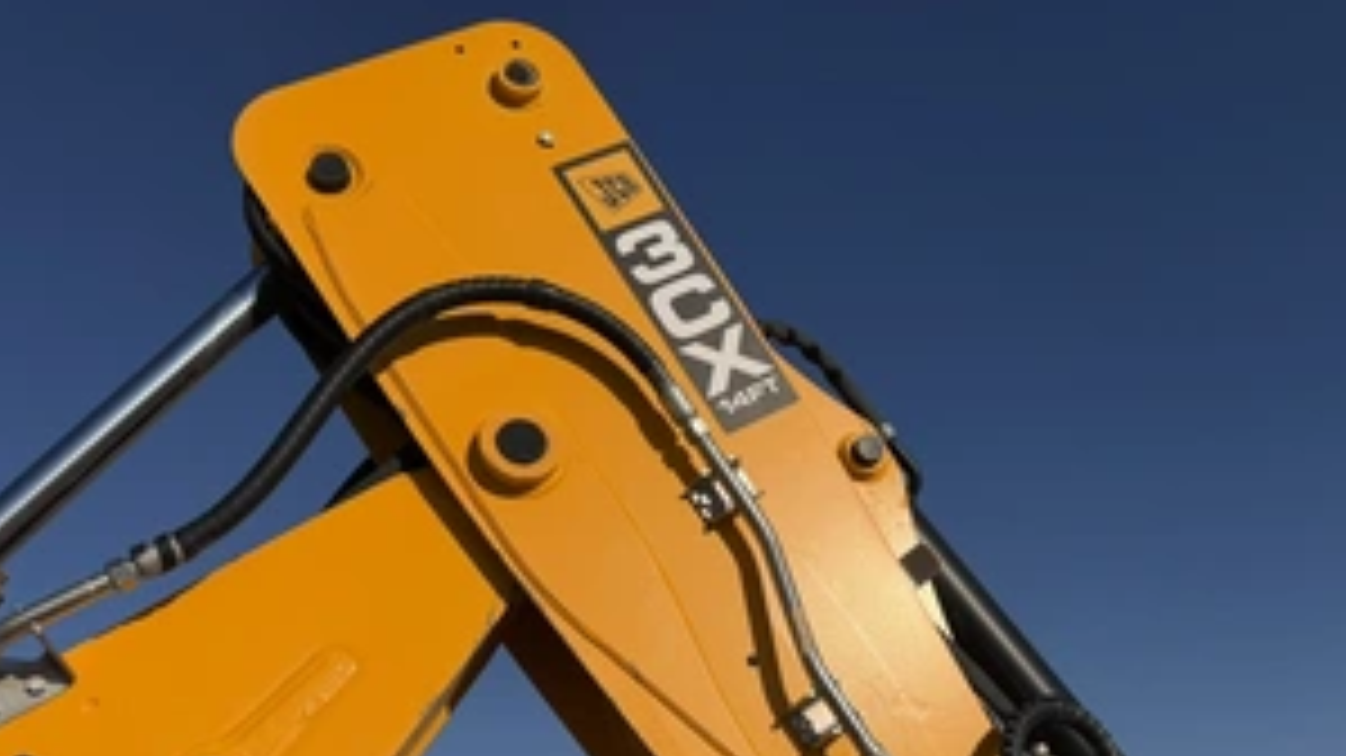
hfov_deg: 56.1
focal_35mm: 35
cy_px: 652
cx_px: 819
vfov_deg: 32.3
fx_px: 1249
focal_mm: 6.76
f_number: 1.78
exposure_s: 1/14286
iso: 100
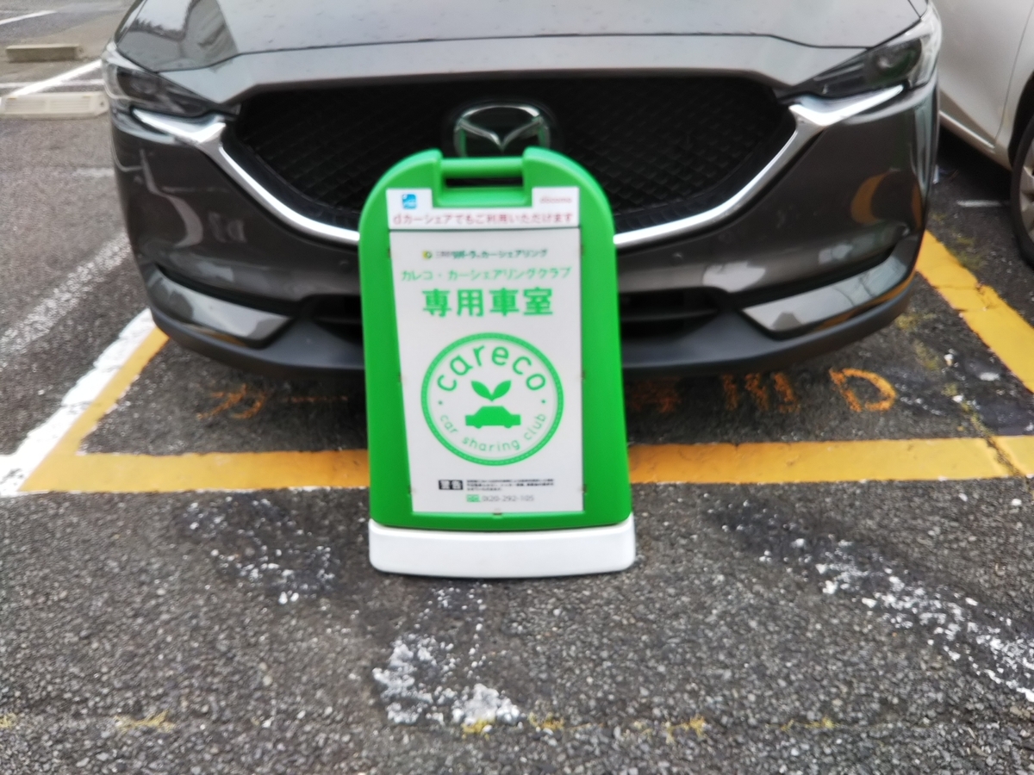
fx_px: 896
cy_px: 388
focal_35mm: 30
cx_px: 517
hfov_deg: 60.0
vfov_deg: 46.8
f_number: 2.2
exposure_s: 1/124
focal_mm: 4
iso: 20
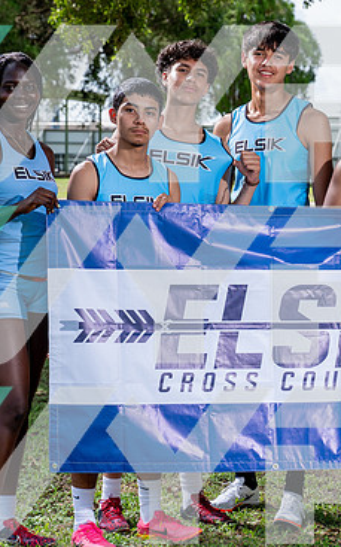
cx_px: 277
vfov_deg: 17.0
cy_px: 280
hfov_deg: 10.6
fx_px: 1831
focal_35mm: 123
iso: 100
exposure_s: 1/250
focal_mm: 70
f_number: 5.6
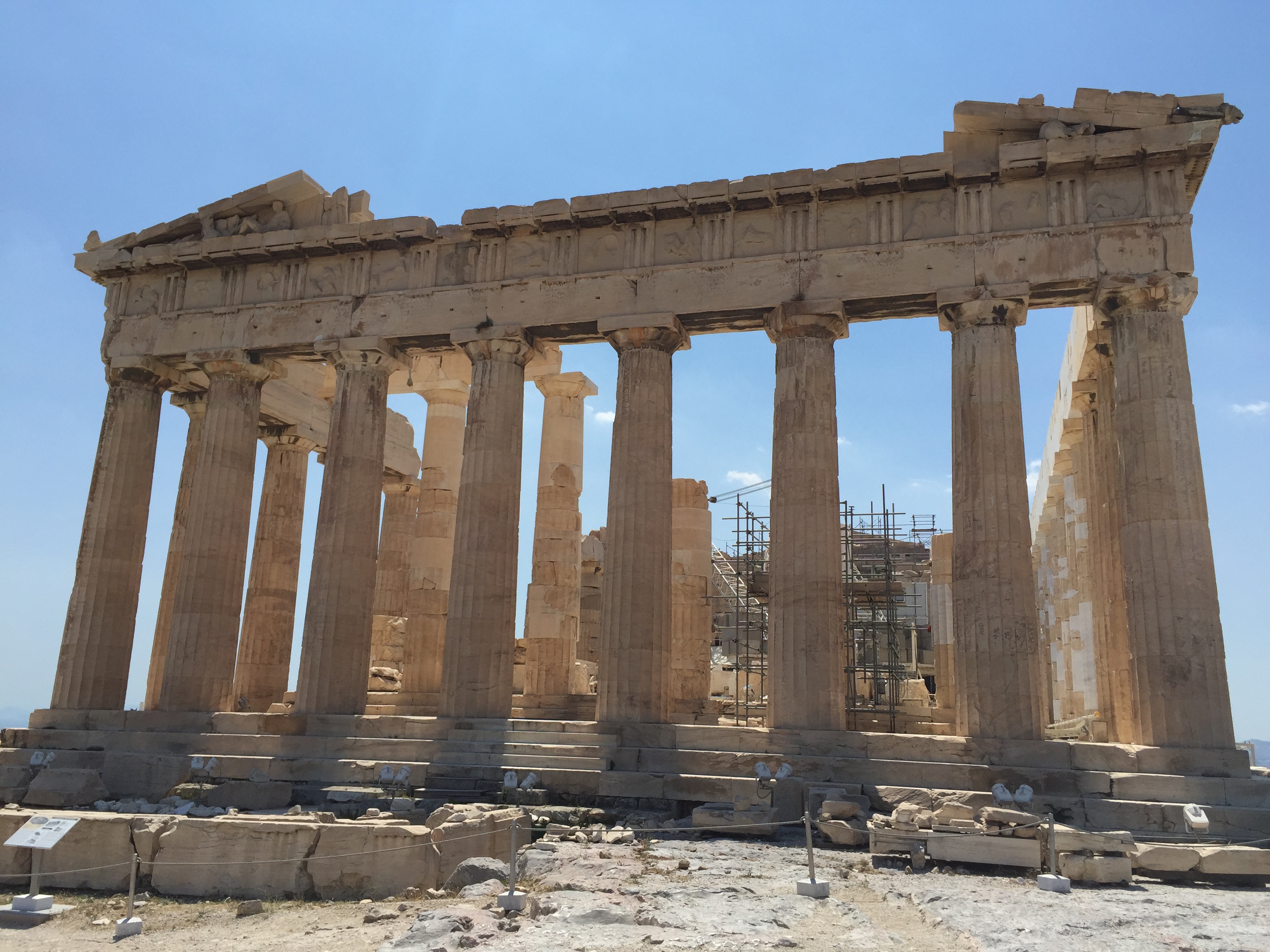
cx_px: 635
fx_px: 1064
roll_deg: -3.0
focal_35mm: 29
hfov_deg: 61.7
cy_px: 476
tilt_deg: +11.5
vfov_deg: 48.2
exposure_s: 1/4405
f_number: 2.2
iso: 32
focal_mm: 4.15
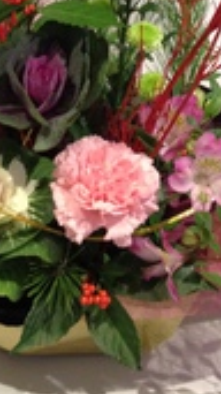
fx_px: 991
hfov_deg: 12.7
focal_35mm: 95
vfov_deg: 21.6
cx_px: 76
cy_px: -6
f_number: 2.4
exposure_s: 1/20
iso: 200
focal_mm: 4.28
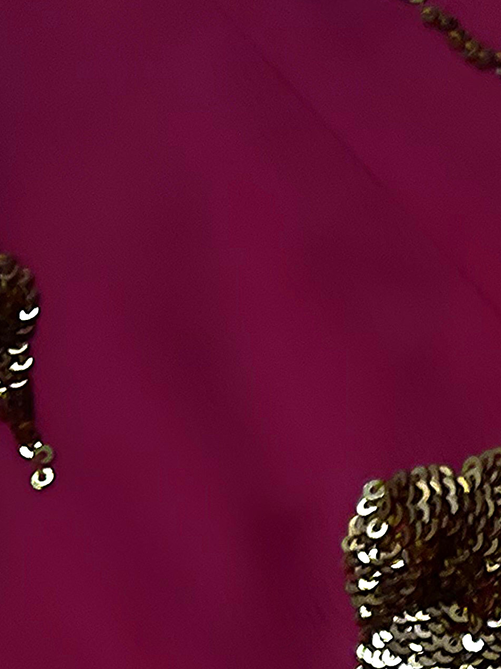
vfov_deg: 20.3
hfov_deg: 16.5
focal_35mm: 83
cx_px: 697
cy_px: 994
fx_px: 1602
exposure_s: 1/36
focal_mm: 5.1
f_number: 1.6
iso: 2000
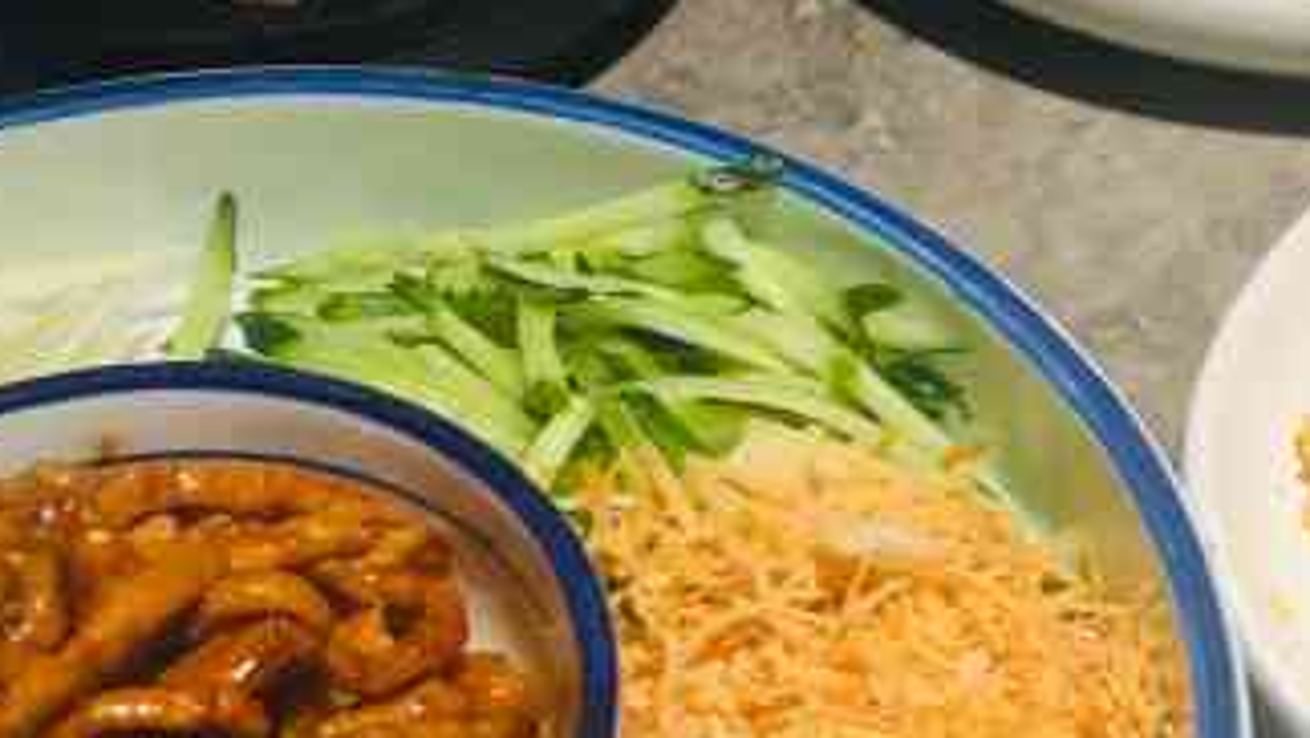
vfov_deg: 13.3
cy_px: 975
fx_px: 3058
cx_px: 1261
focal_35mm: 88
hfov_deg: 23.3
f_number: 1.8
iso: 20
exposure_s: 1/33
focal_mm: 4
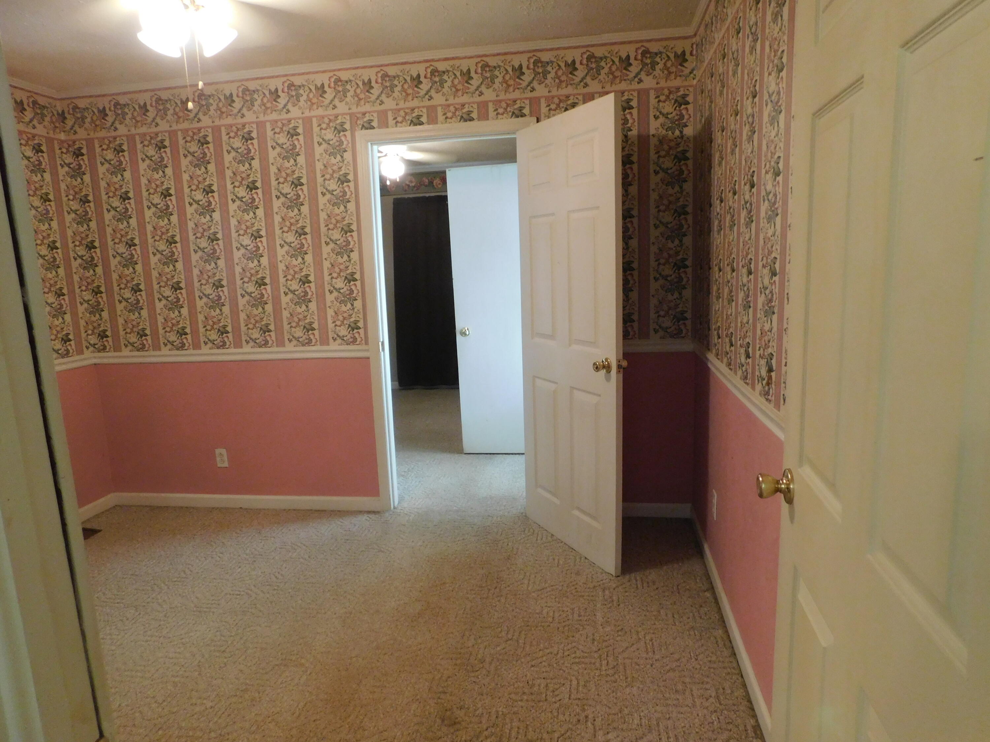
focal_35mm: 23
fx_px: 658
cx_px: 495
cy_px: 371
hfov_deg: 73.9
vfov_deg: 58.9
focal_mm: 4
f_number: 3
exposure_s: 1/20
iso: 400
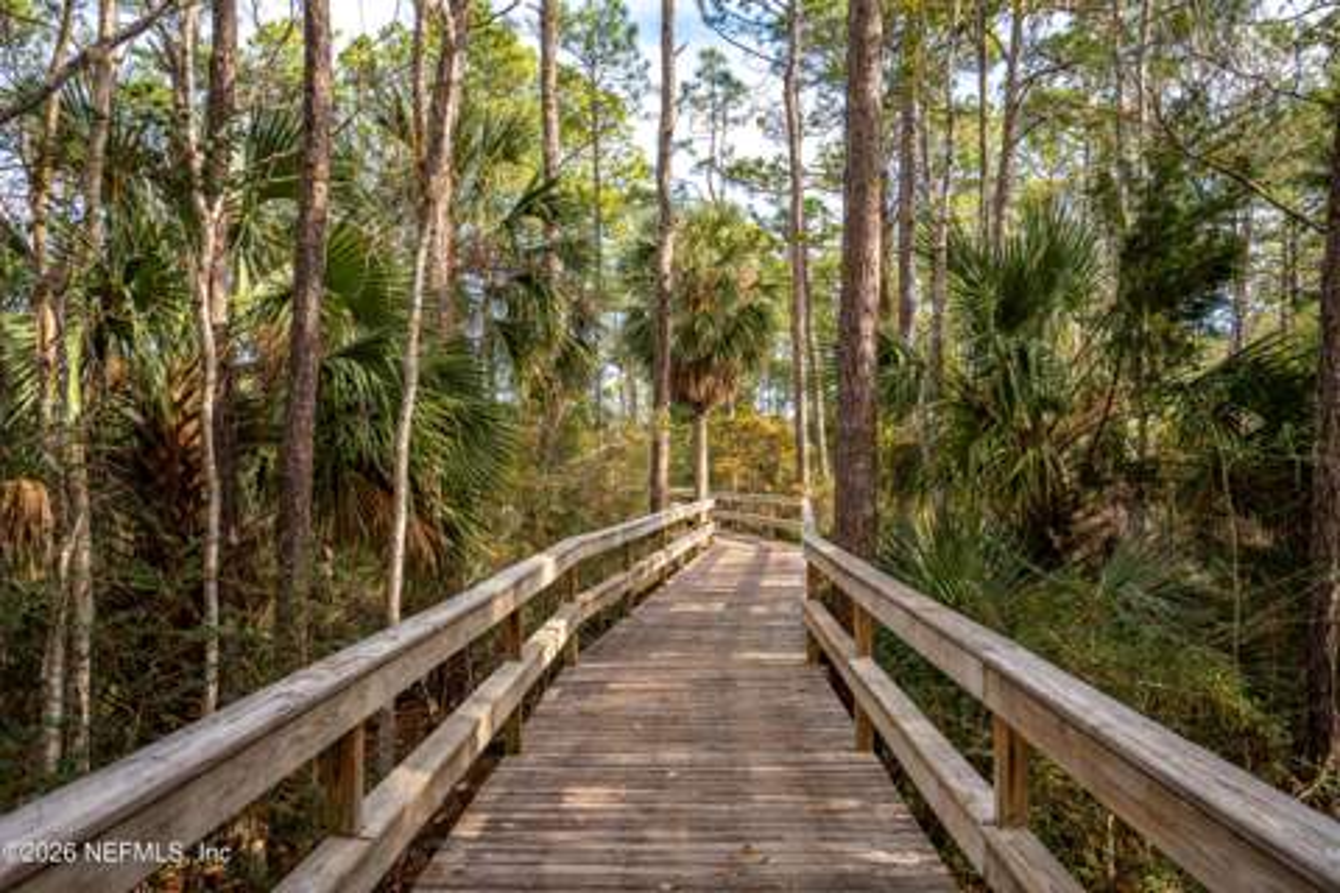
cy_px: 446
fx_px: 1154
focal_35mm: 31
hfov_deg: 60.3
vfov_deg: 42.3
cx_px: 670
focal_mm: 31
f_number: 6.3
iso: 100
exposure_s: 1/200
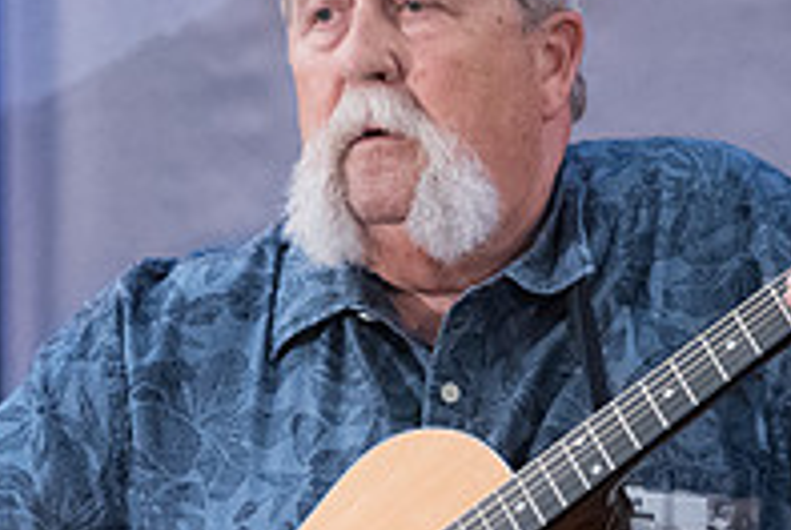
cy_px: 520
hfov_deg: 4.9
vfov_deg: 3.3
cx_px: 594
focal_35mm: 423
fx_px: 9308
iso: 12800
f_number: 6.3
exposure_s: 1/250
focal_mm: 144
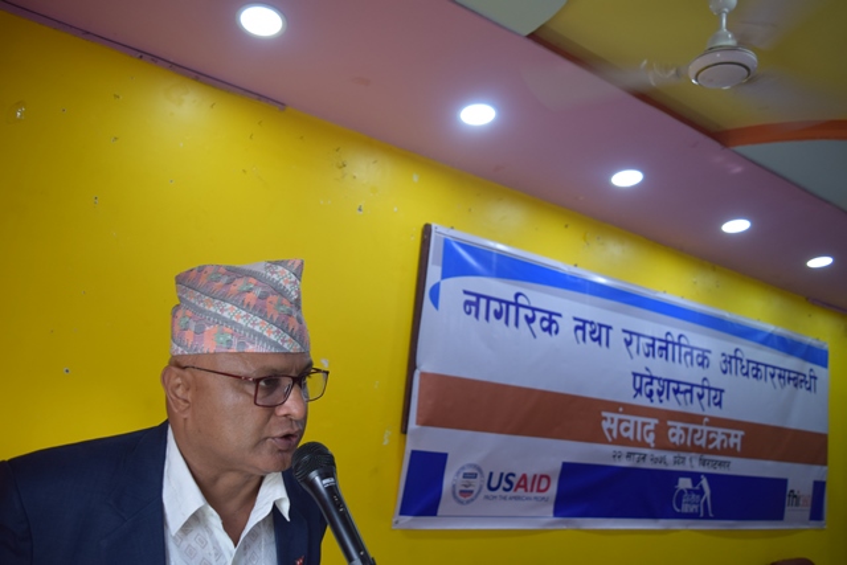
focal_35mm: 30
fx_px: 706
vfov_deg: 43.6
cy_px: 282
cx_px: 424
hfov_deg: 61.9
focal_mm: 20
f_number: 4.5
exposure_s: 1/80
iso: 400
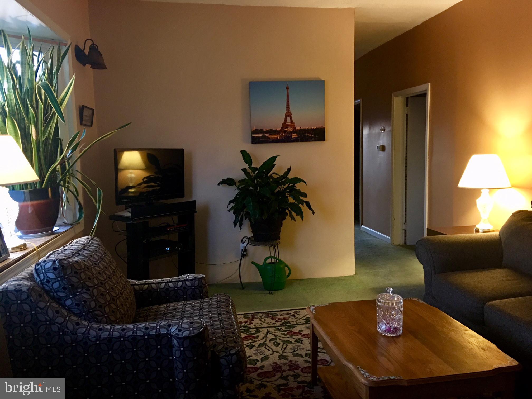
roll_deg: +1.3
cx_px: 266
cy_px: 200
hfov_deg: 61.7
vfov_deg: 48.2
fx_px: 446
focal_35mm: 29
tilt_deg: -5.2
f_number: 2.2
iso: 100
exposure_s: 1/10
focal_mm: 4.15
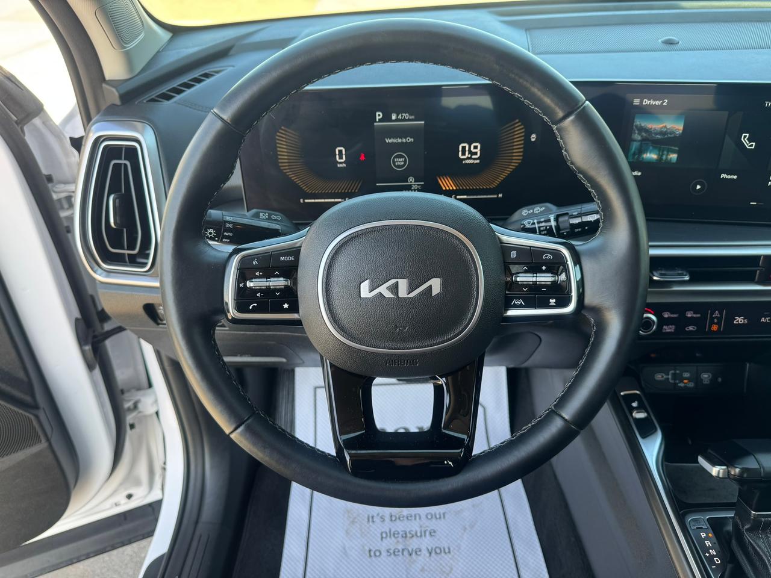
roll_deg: -0.2
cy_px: 289
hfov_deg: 71.6
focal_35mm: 24
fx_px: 535
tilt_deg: -34.1
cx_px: 386
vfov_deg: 56.8
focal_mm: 6.76
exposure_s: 1/121
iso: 64
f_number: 1.78
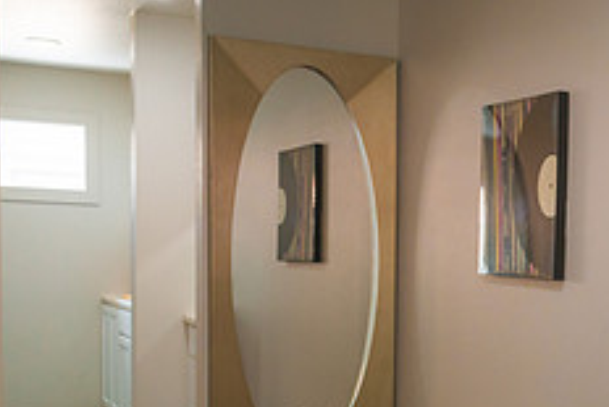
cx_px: 688
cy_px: 358
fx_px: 1185
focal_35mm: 70
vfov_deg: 19.2
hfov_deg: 26.3
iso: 1000
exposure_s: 1/50
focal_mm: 28
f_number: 8
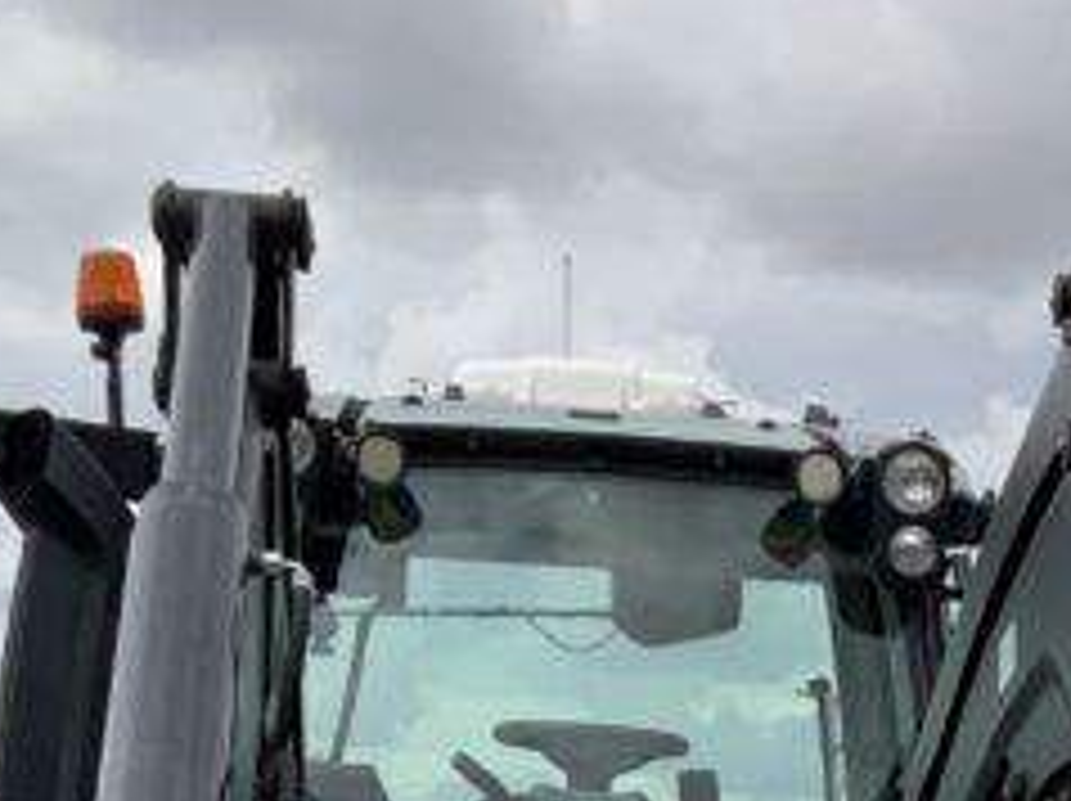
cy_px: 1242
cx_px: 1080
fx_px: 3864
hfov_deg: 15.5
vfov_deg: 11.3
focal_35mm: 125
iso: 20
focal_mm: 3
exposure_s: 1/2320
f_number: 1.8
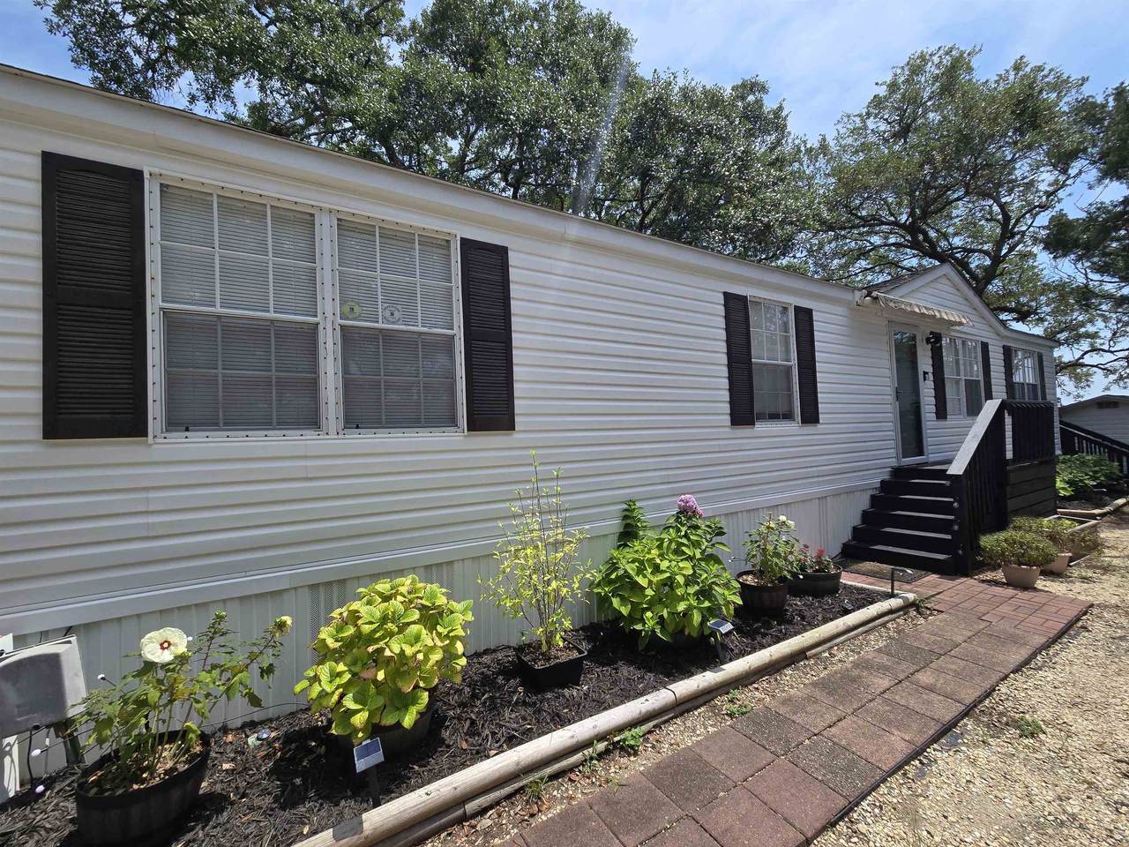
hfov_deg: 106.2
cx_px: 564
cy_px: 424
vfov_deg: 89.9
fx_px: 424
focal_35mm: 13
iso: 50
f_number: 2.2
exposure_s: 1/2252
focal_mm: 2.2
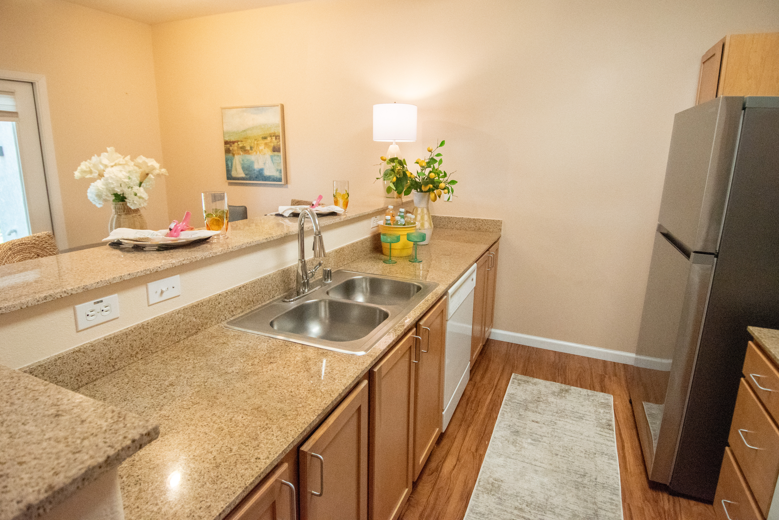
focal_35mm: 19
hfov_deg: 86.9
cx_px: 394
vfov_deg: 64.5
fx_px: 411
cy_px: 248
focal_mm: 12
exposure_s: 1/500
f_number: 4
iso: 3200
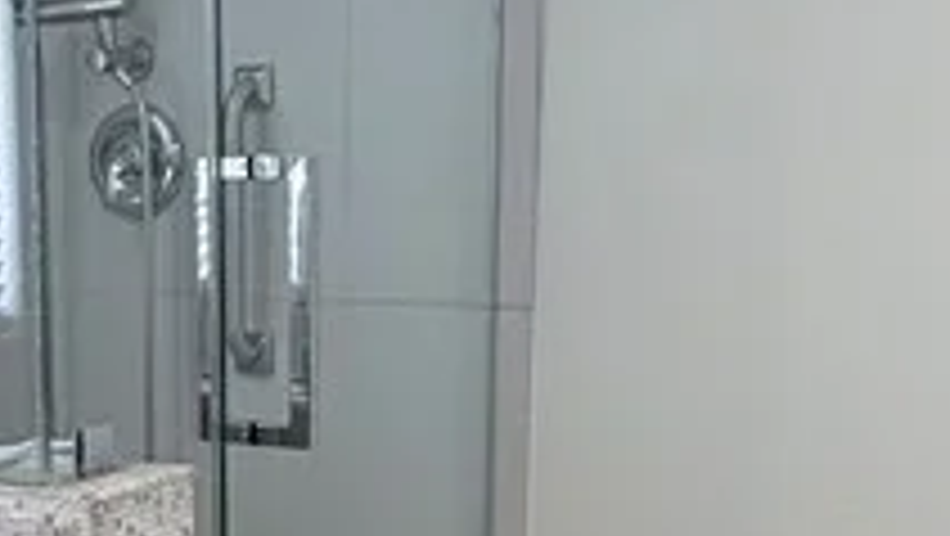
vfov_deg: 16.1
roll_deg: +1.6
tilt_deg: -10.7
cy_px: 518
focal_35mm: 74
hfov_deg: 27.5
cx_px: 86
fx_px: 1865
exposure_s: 1/120
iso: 250
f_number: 2.2
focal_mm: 2.22
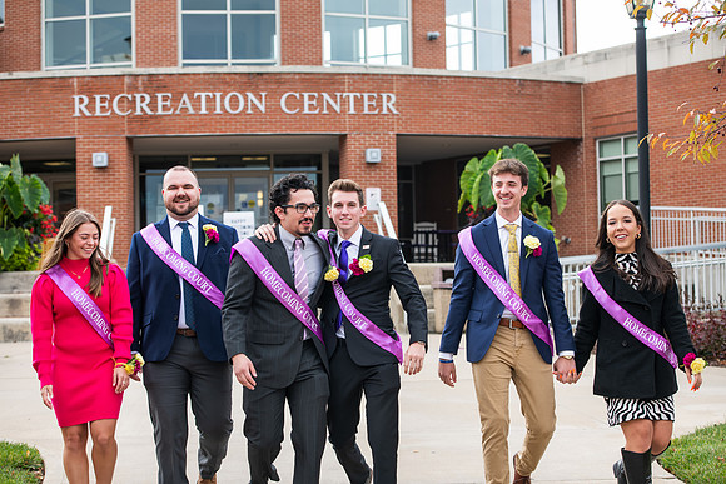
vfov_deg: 19.5
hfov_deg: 28.8
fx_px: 1412
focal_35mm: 70
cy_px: 242
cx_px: 363
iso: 250
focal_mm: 70
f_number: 4.5
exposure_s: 1/400
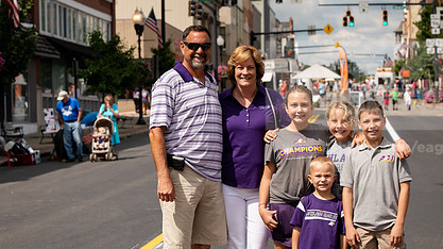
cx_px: 234
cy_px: 170
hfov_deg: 17.3
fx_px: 1456
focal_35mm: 124
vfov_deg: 9.8
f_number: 7.1
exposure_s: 1/500
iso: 160
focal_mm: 85
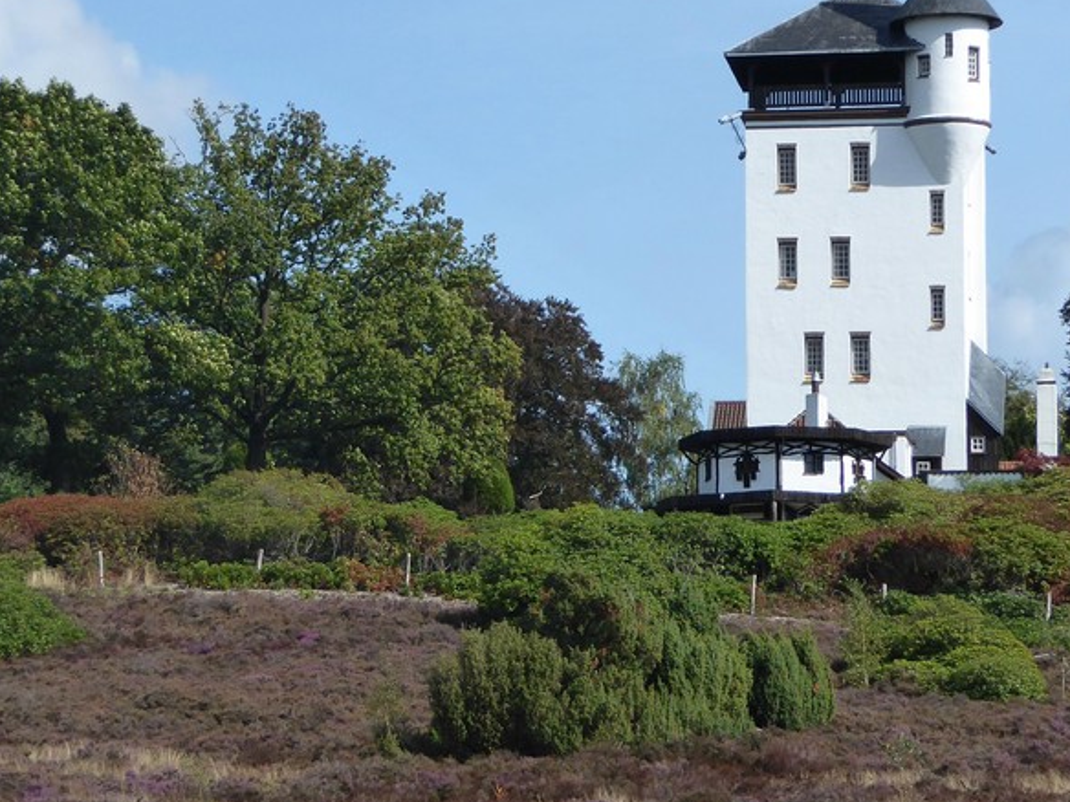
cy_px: 292
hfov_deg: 13.6
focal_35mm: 145
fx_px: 4482
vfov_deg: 10.2
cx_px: 584
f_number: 5.1
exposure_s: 1/400
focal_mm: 19
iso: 125
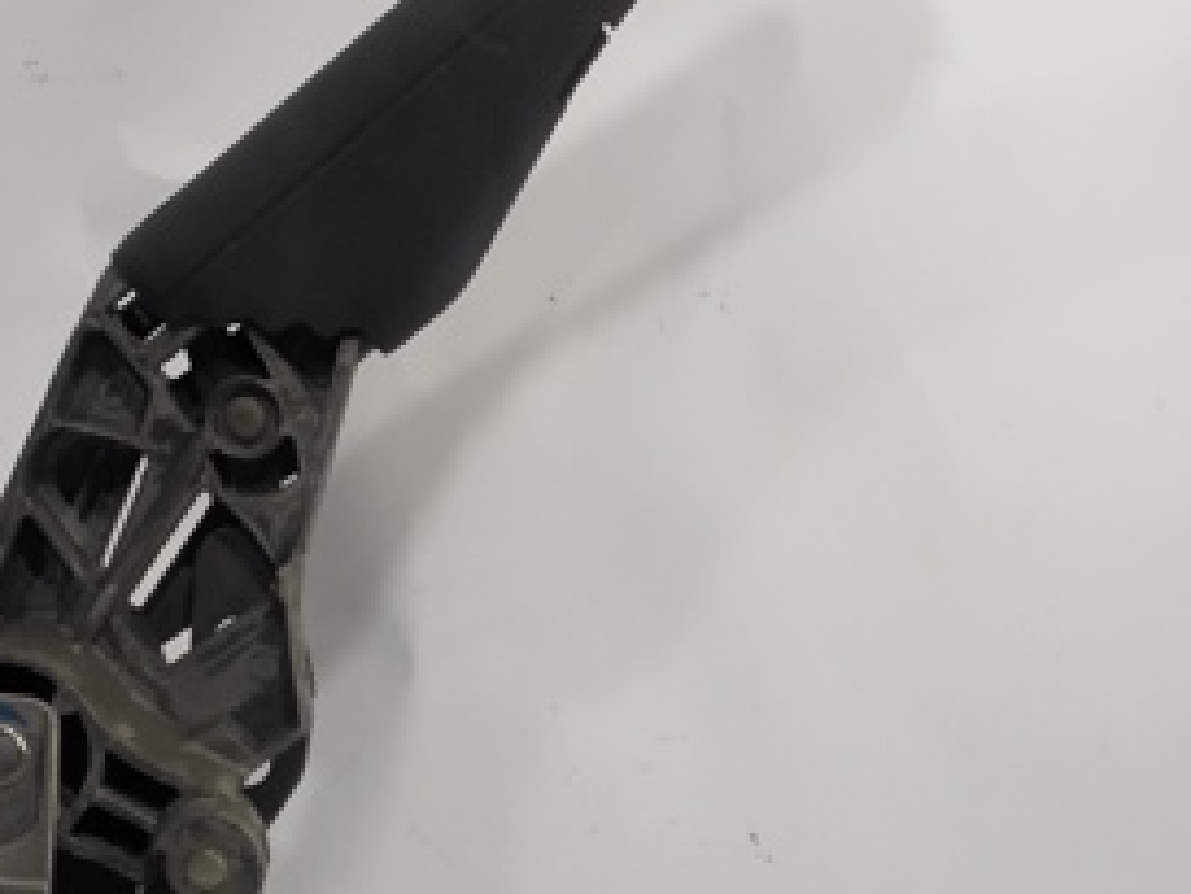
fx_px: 2100
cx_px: 292
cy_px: 589
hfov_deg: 31.1
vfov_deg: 23.9
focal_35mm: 61
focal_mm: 2.78
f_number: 2
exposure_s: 1/157
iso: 50
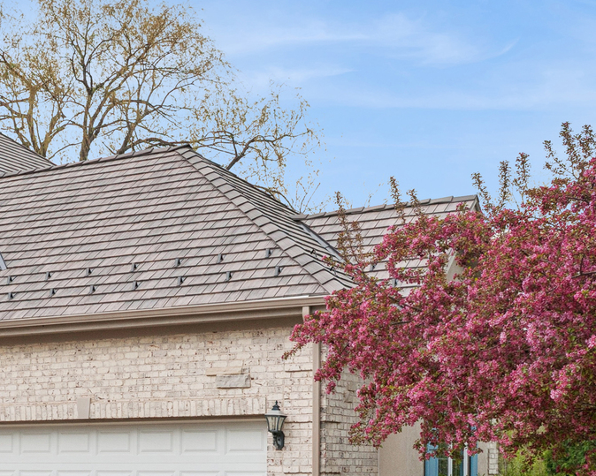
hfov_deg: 25.9
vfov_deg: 21.8
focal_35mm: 70
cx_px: 12
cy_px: 275
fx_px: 1235
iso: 400
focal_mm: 31
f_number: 8
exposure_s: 1/640
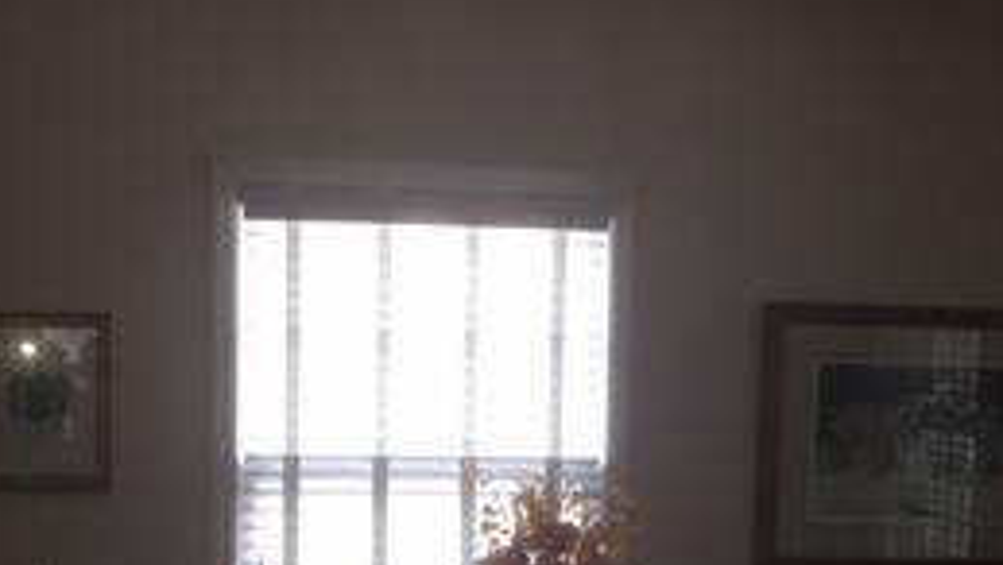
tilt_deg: -3.8
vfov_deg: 15.3
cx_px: 465
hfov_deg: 27.2
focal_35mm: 78
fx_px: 2076
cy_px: 557
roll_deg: -1.2
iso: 64
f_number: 2.2
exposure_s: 1/30
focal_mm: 4.15
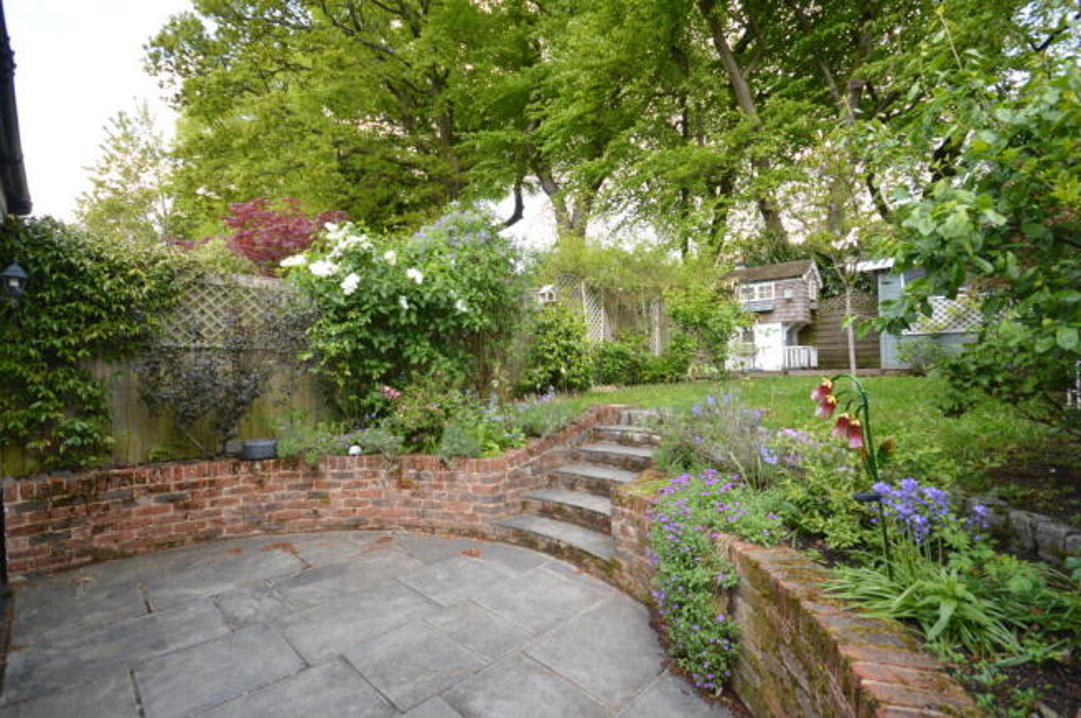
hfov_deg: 100.4
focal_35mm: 15
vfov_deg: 77.2
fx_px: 450
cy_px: 359
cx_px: 540
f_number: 5.6
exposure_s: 1/125
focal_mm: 10
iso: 250
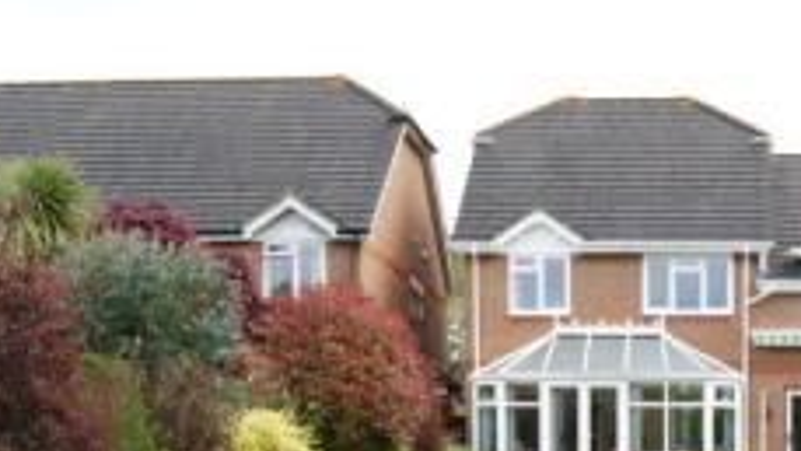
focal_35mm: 81
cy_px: 668
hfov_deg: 25.6
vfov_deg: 14.0
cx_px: 672
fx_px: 1721
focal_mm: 18
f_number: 8
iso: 100
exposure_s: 1/80
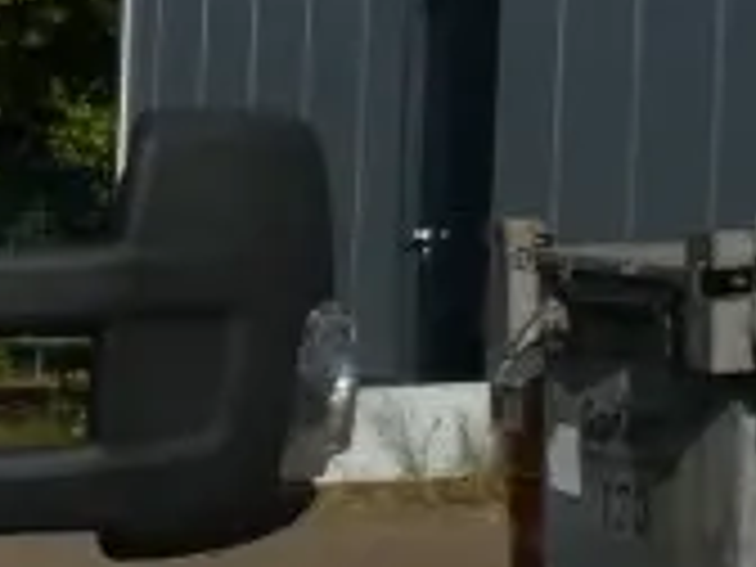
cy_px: 778
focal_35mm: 226
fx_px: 4936
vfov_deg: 6.5
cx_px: -1368
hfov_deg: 7.8
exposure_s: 1/1000
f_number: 5
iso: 80
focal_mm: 6.7
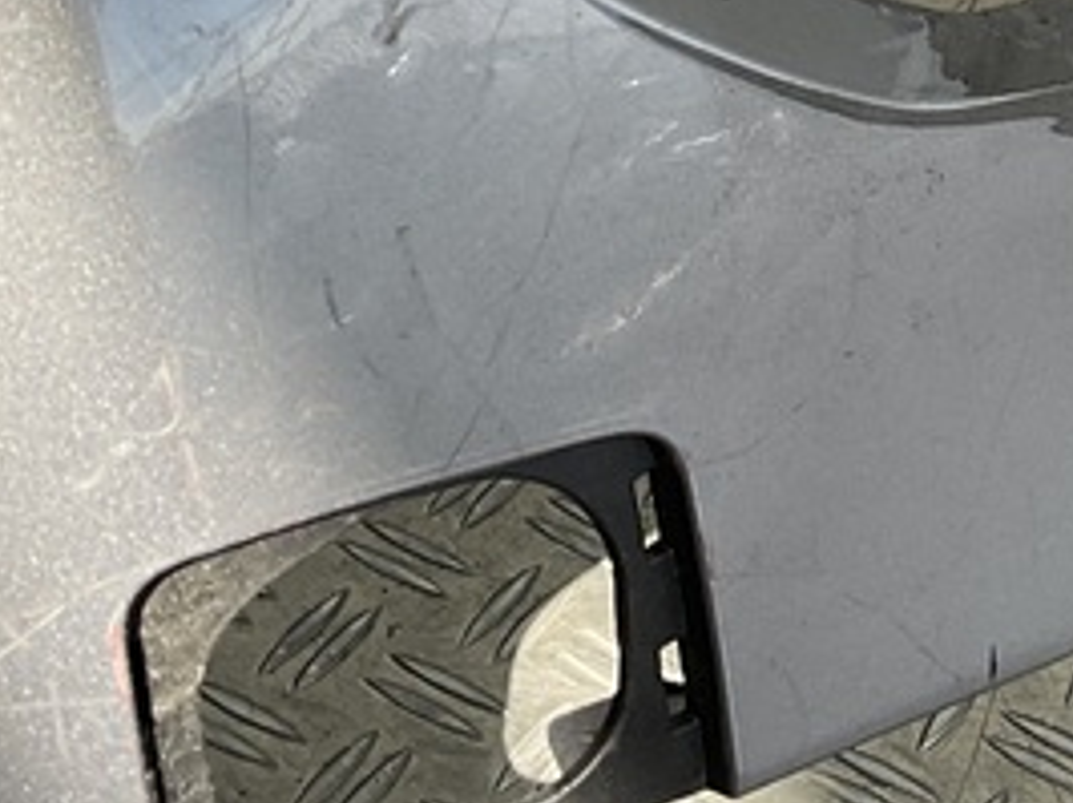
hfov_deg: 17.4
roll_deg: -12.7
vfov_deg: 12.9
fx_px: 3407
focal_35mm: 110
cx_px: 1097
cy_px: -303
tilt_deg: -29.1
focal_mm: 3
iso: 16
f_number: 1.8
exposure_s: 1/273
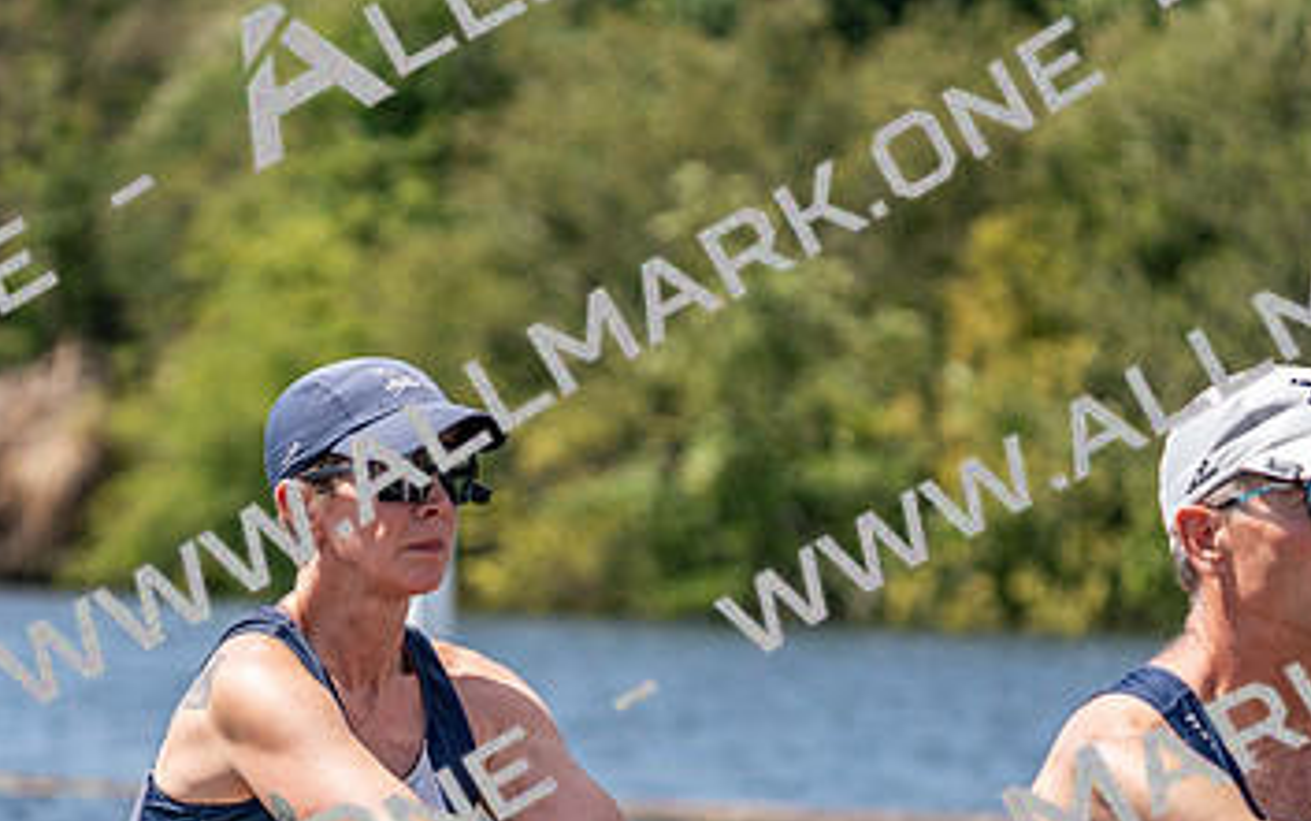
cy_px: 715
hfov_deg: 6.3
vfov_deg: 3.9
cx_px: 446
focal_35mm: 335
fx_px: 11975
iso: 320
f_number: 5.6
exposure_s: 1/2000
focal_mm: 200
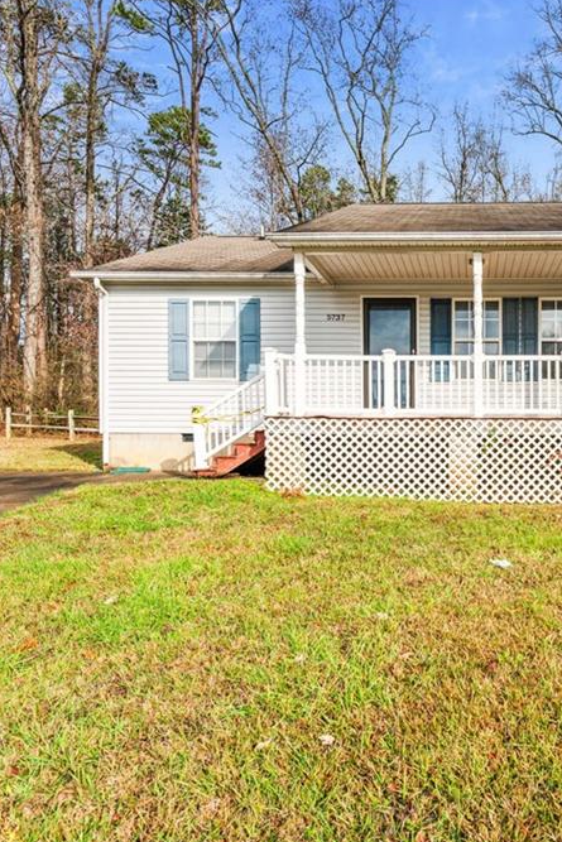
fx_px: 538
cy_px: 421
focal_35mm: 23
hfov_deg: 48.3
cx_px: 523
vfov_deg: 76.1
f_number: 7.1
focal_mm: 15
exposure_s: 1/2000
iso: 400
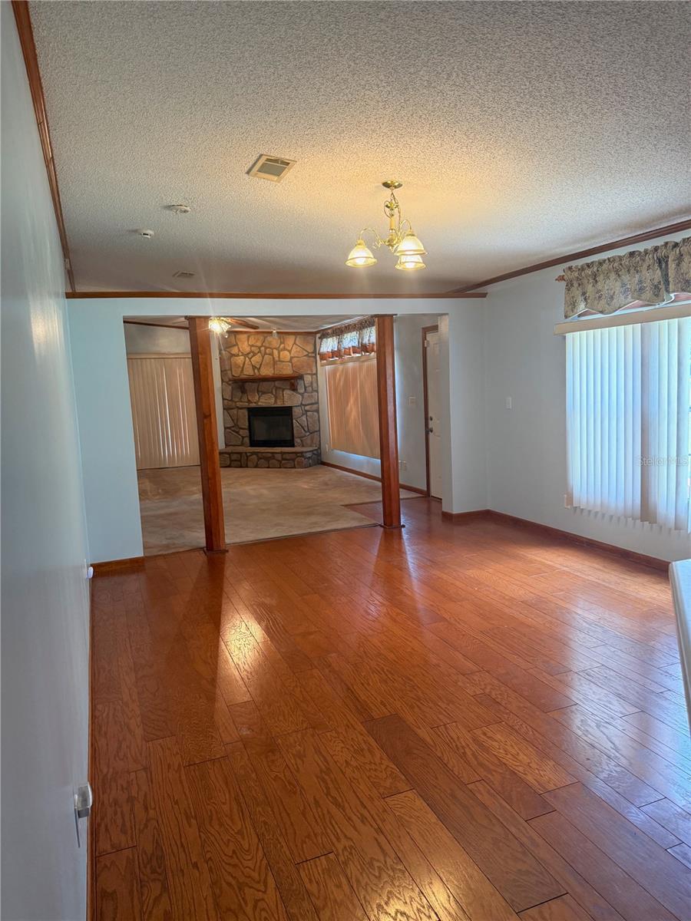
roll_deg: +2.1
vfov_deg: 71.6
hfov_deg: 56.8
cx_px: 346
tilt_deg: -6.2
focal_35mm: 24
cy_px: 460
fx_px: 639
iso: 250
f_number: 1.78
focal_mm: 6.76
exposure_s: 1/120
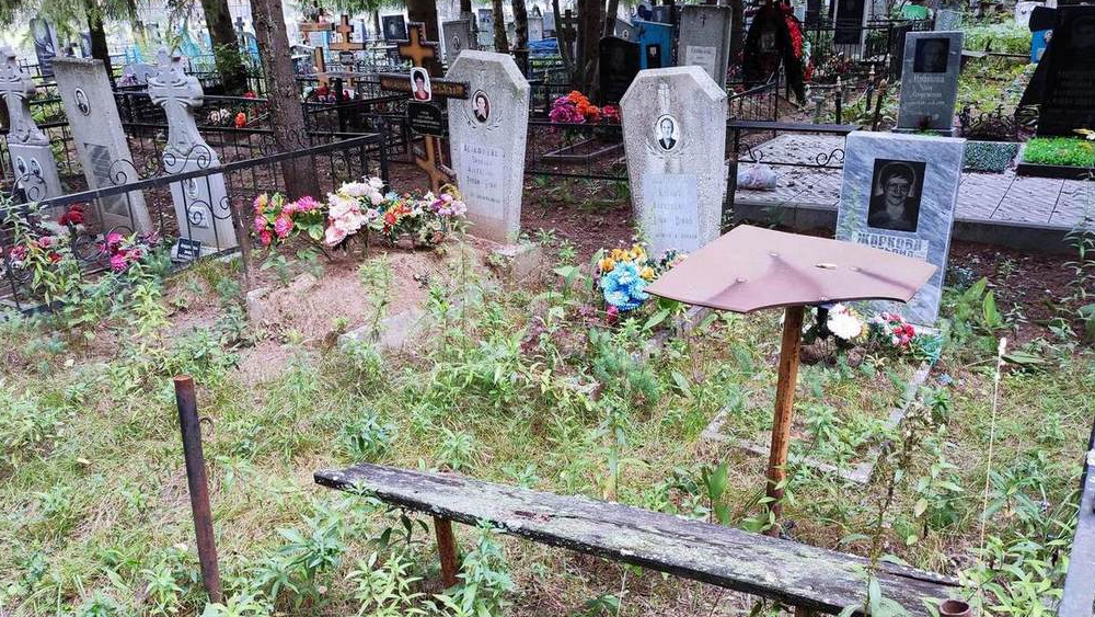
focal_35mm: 29
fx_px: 842
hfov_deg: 66.1
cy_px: 319
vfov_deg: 40.2
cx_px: 539
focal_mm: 4.77
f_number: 1.75
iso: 193
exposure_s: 1/50
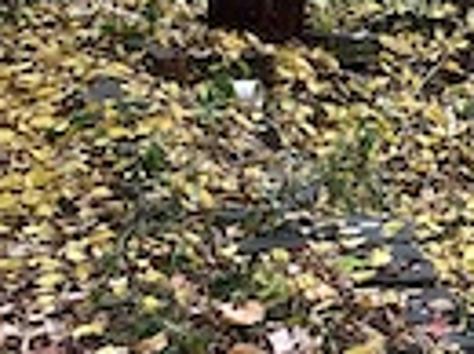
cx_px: 813
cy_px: -113
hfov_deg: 12.0
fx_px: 2091
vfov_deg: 9.5
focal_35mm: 153
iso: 80
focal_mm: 3.3
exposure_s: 1/120
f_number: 2.4
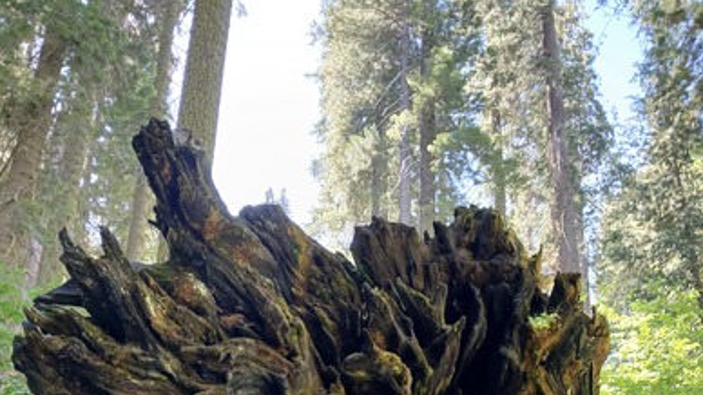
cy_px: 455
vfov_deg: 27.9
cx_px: 352
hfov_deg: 52.8
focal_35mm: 38
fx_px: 708
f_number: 1.8
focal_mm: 3.98
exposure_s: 1/60
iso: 125
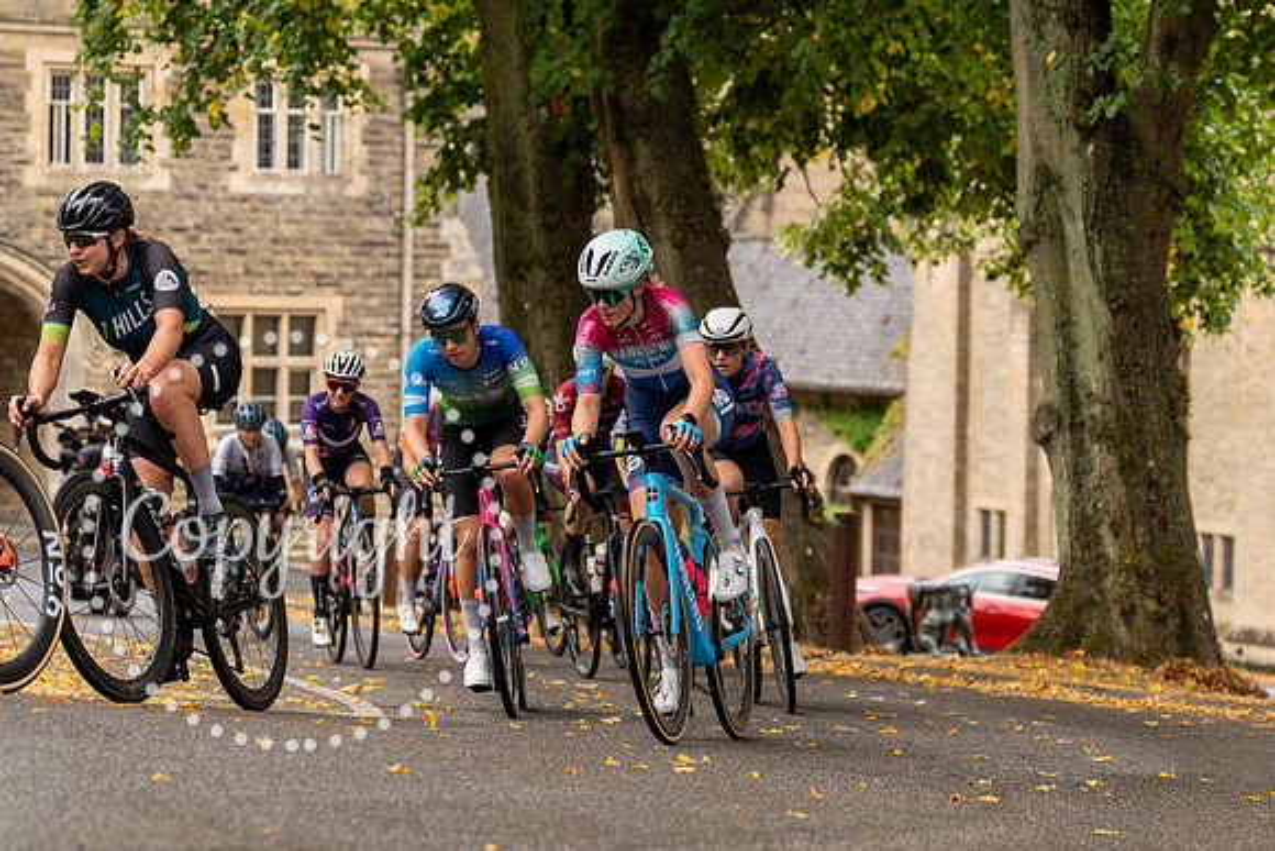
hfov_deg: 17.9
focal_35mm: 114
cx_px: 688
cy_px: 368
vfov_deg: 12.0
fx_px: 4051
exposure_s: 1/800
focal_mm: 70
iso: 640
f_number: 2.8
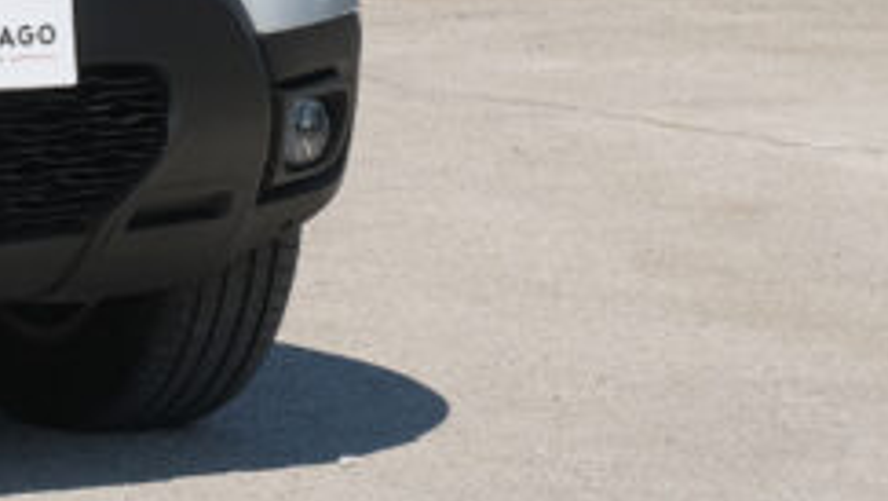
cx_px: -738
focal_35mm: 269
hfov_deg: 7.7
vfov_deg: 4.5
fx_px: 6337
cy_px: -141
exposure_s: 1/320
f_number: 9
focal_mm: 40.8
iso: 160
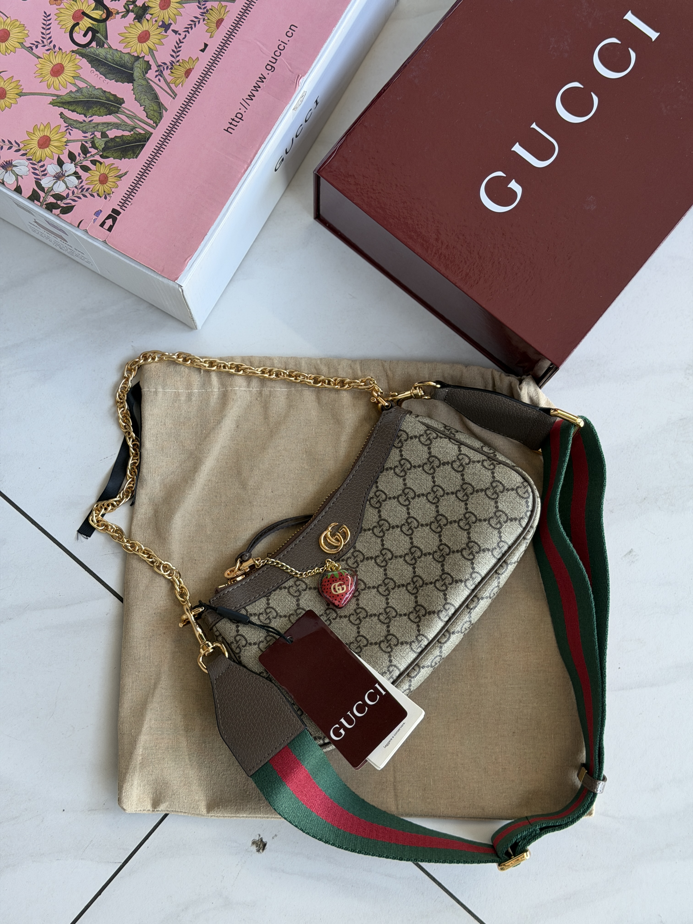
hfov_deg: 30.3
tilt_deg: -81.2
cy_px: 462
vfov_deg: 39.7
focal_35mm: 48
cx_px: 346
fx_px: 1281
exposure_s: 1/60
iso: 100
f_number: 1.78
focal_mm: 6.76
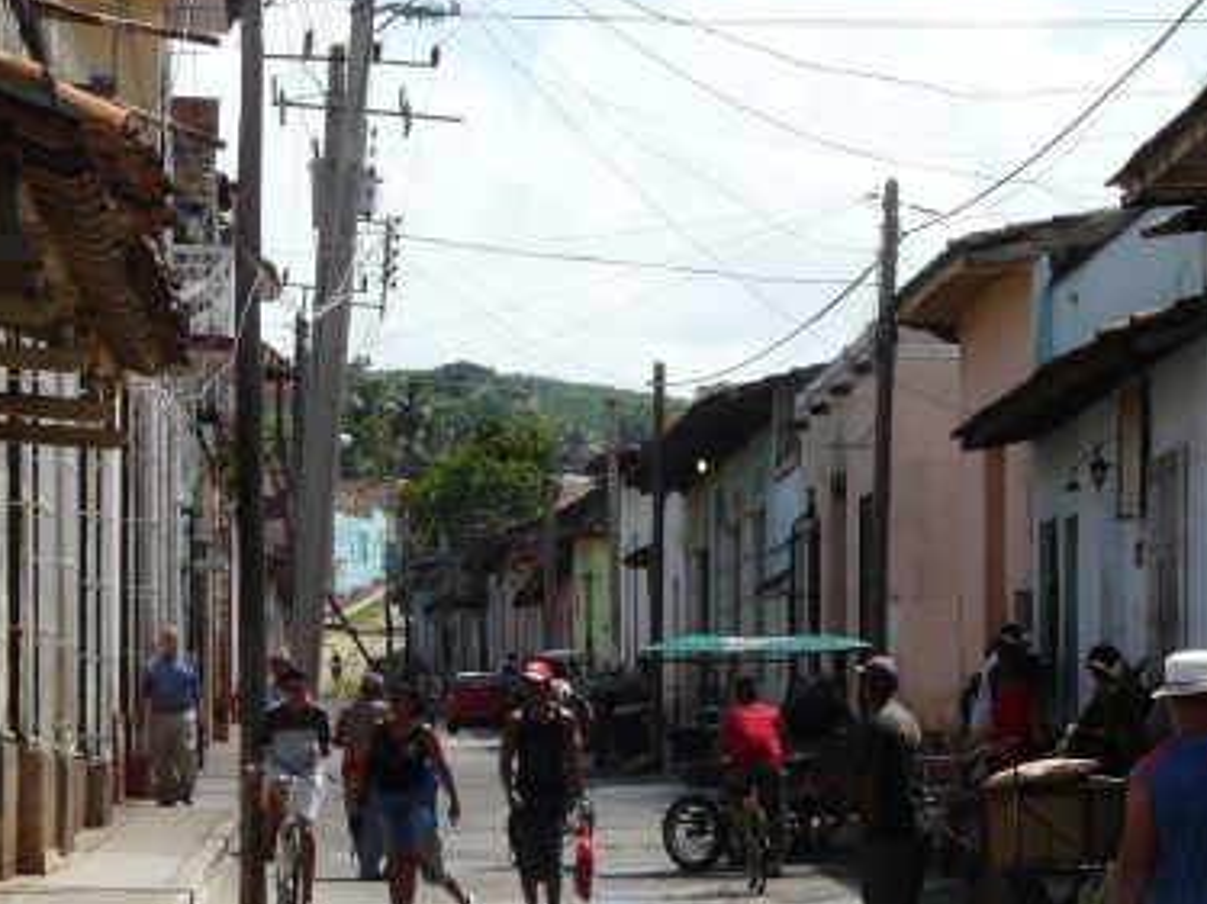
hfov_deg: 11.4
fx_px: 6030
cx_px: 795
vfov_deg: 8.6
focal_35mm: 173
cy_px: 762
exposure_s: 1/400
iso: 100
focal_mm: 13.3
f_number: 5.6
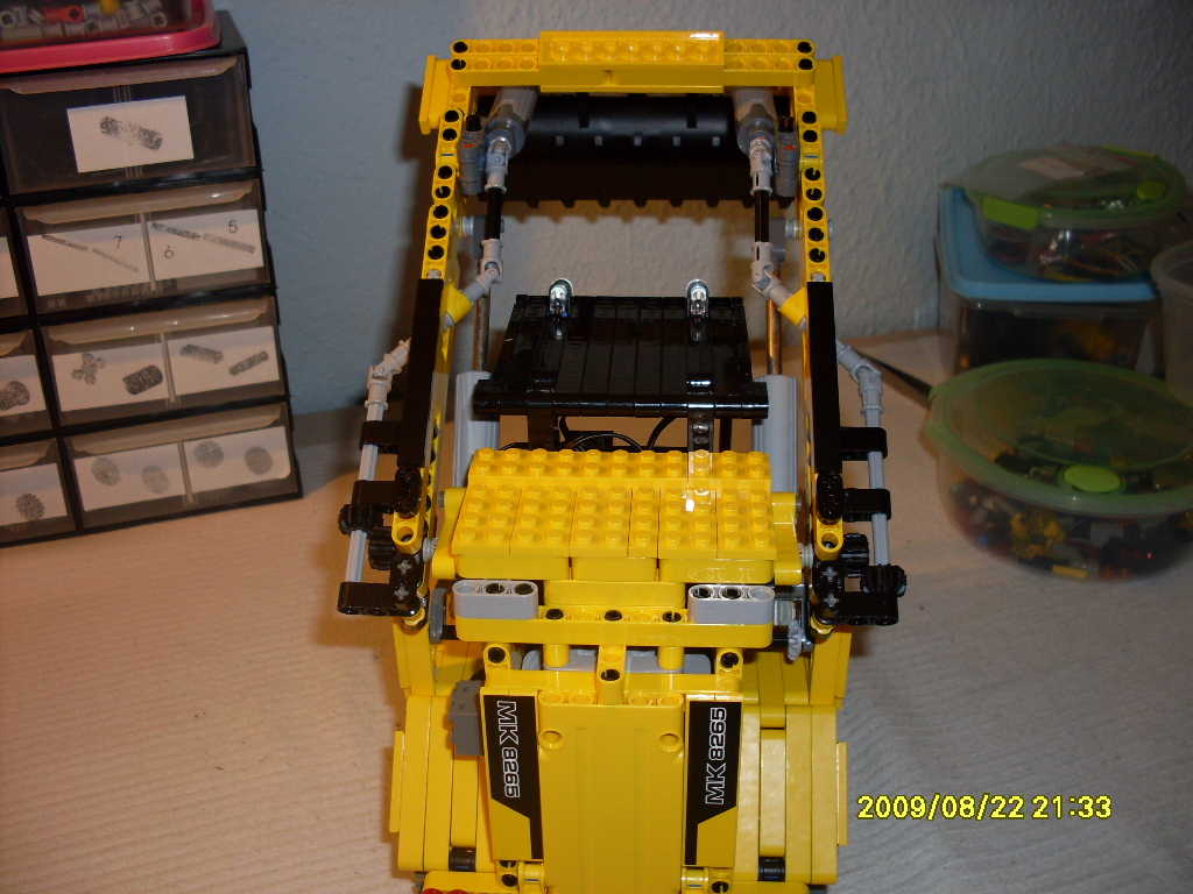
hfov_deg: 49.0
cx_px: 596
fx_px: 1310
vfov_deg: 37.7
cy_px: 447
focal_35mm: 38
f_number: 2.8
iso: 100
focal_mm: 6.3
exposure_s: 1/45
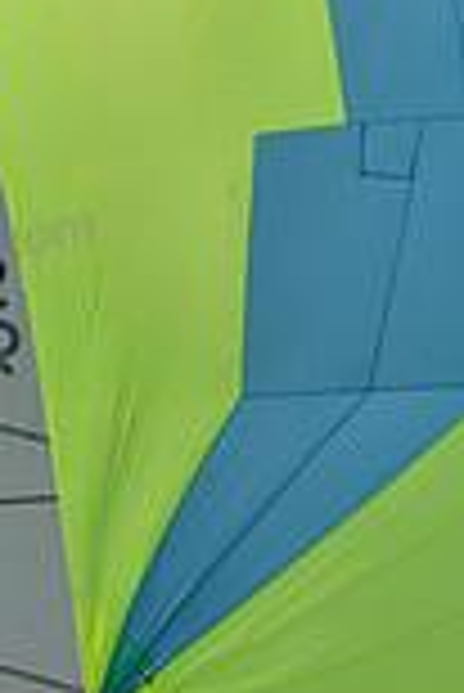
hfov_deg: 3.0
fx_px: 8834
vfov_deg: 4.5
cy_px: 464
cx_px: 331
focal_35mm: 458
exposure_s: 1/800
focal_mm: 122
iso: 200
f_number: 6.3
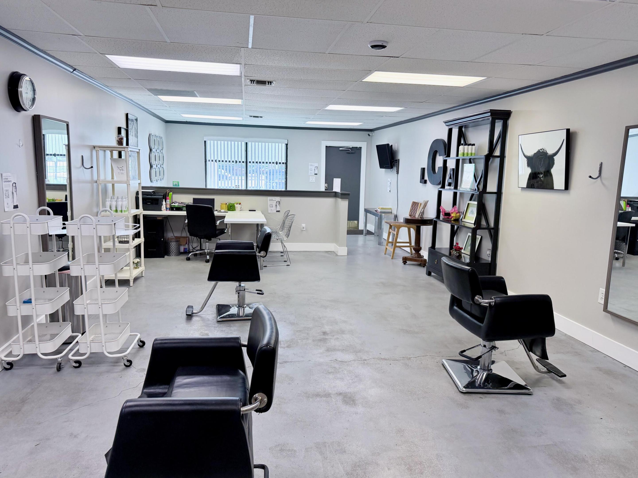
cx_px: 319
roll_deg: -0.5
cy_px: 239
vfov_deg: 56.8
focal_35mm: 24
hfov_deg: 71.6
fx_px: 442
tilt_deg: -9.8
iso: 125
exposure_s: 1/214
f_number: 1.78
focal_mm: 6.76
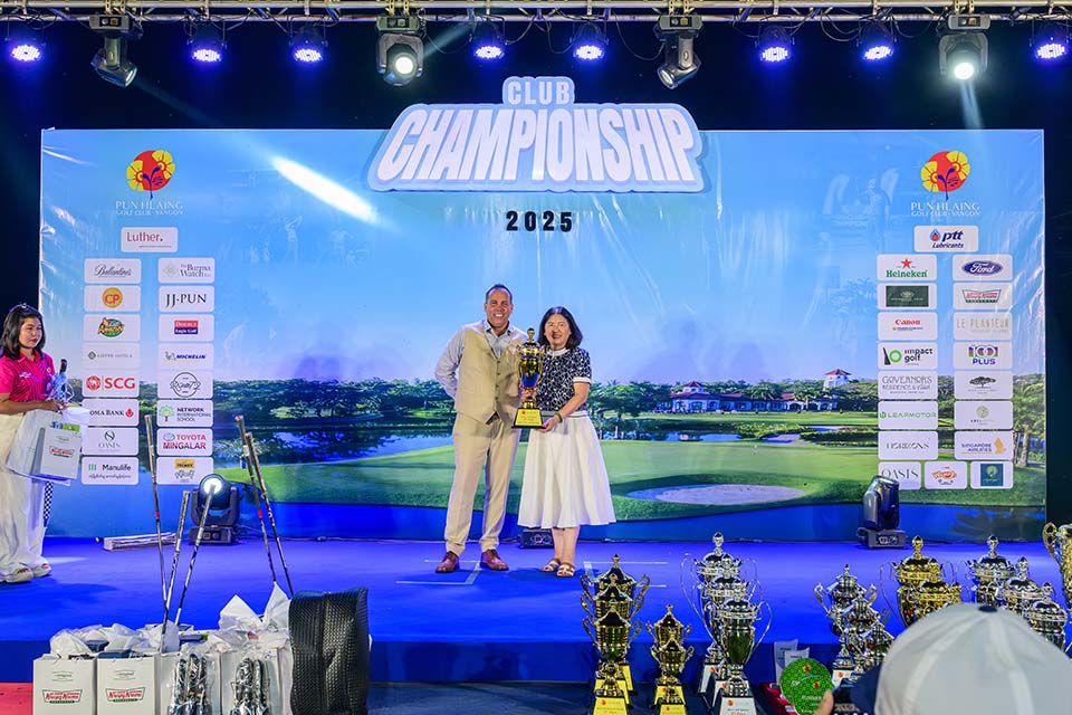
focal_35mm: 31
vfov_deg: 42.3
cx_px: 536
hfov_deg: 60.3
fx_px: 923
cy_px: 358
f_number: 6.3
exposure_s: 1/250
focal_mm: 31
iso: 2200
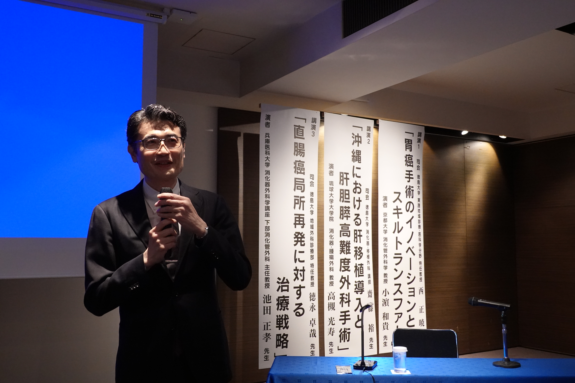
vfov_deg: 35.9
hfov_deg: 51.9
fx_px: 591
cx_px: 288
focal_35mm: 37
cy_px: 192
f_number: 3.5
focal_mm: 13.84
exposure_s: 1/80
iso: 1600
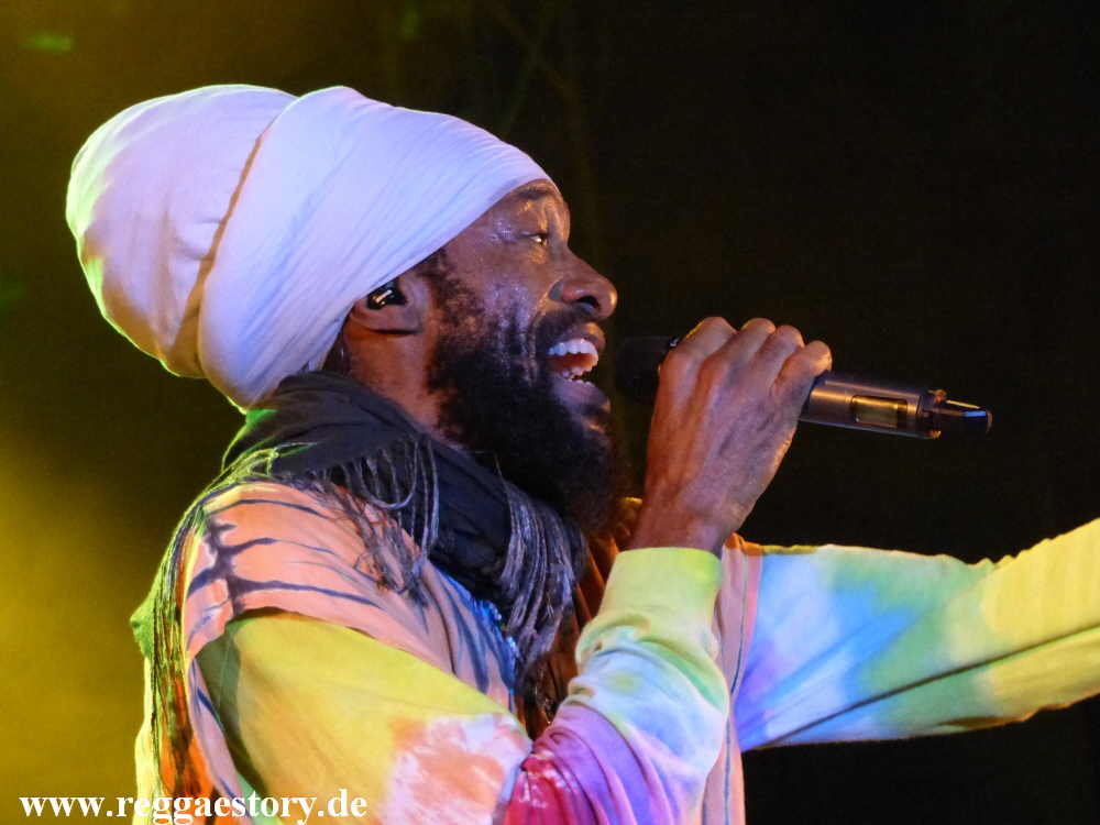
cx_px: 550
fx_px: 7785
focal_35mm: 245
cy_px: 412
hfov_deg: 8.1
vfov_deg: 6.1
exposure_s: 1/160
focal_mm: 44
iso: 1600
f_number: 2.8
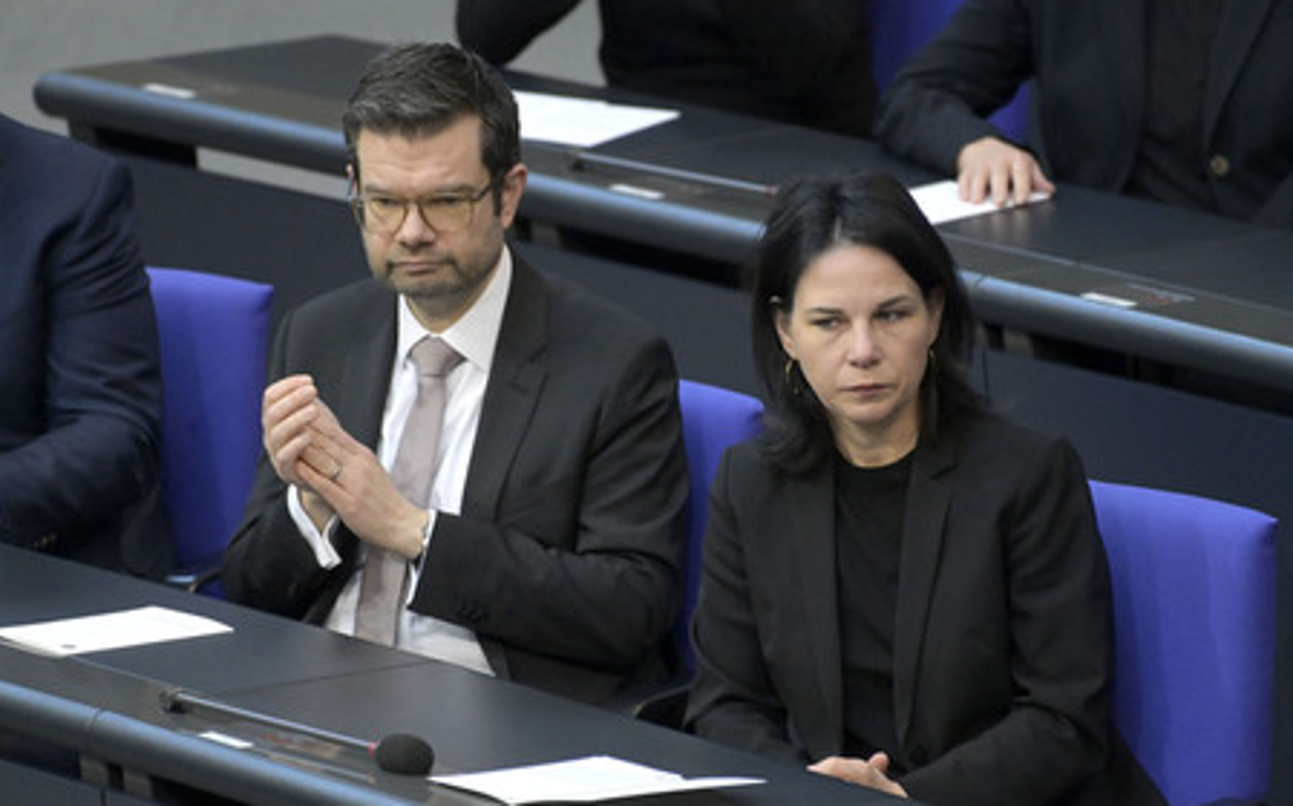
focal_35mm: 512
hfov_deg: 4.1
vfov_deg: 2.6
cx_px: 646
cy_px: 420
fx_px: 18031
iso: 10000
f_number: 5.6
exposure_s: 1/320
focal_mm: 500
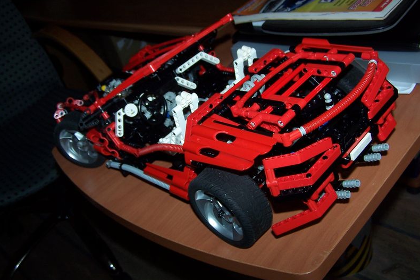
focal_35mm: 40
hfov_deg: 48.5
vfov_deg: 33.4
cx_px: 210
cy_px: 132
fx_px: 467
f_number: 2.8
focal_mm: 6.3
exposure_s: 1/60
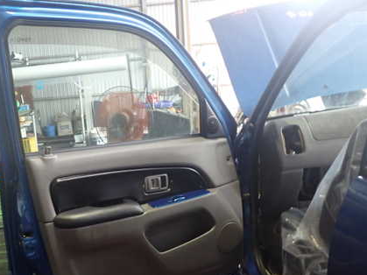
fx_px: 456
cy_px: 169
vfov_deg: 33.4
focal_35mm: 43
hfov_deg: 43.1
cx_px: 114
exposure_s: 1/30
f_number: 2.3
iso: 320
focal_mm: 5.4
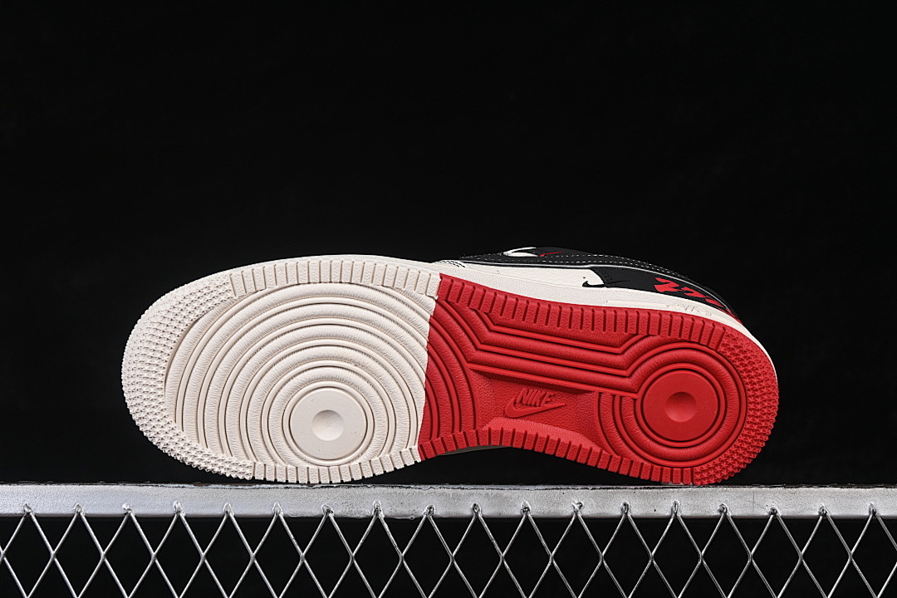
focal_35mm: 75
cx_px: 448
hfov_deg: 27.0
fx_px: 1869
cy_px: 299
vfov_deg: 18.2
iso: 160
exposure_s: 1/80
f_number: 8
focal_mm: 50
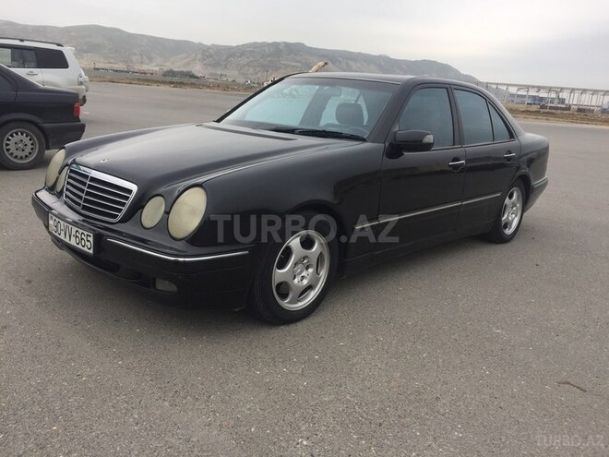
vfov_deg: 48.2
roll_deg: -5.6
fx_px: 510
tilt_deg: -14.8
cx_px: 304
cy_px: 228
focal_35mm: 29
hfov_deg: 61.7
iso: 32
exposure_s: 1/434
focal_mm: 4.15
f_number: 2.2
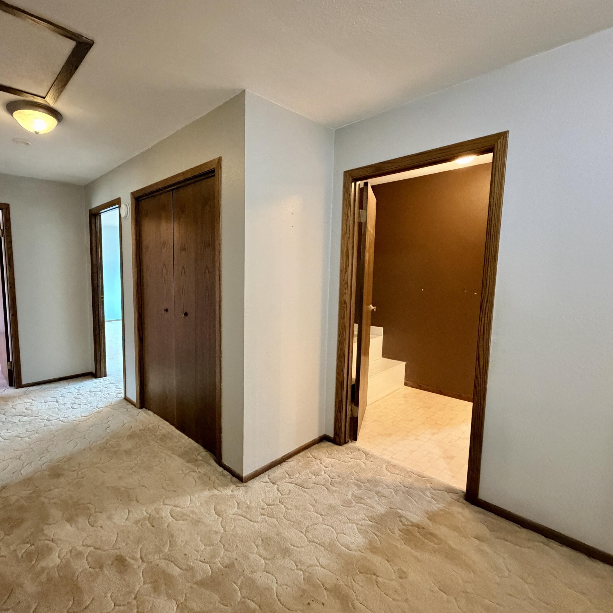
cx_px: 225
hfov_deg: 82.2
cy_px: 301
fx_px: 341
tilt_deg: -5.5
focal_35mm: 17
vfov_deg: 84.0
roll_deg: +0.6
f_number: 2.2
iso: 1000
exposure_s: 1/60
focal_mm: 2.22
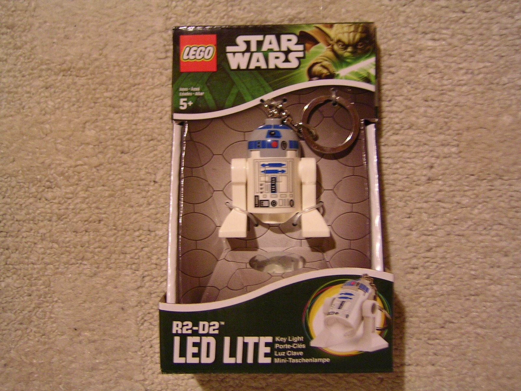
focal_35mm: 36
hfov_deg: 51.4
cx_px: 260
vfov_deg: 39.7
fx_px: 542
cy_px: 196
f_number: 2.8
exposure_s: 1/3.2
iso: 100
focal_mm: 5.6
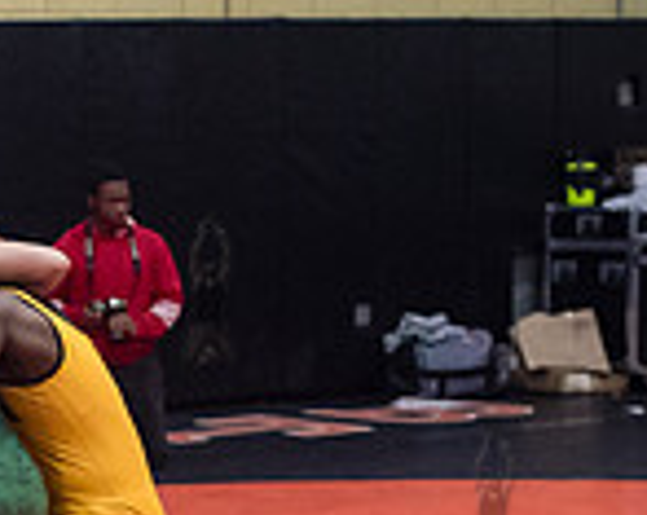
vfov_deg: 9.8
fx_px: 2981
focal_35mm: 156
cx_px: -126
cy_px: 494
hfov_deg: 12.1
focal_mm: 35
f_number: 3.2
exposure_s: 1/400
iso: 5000
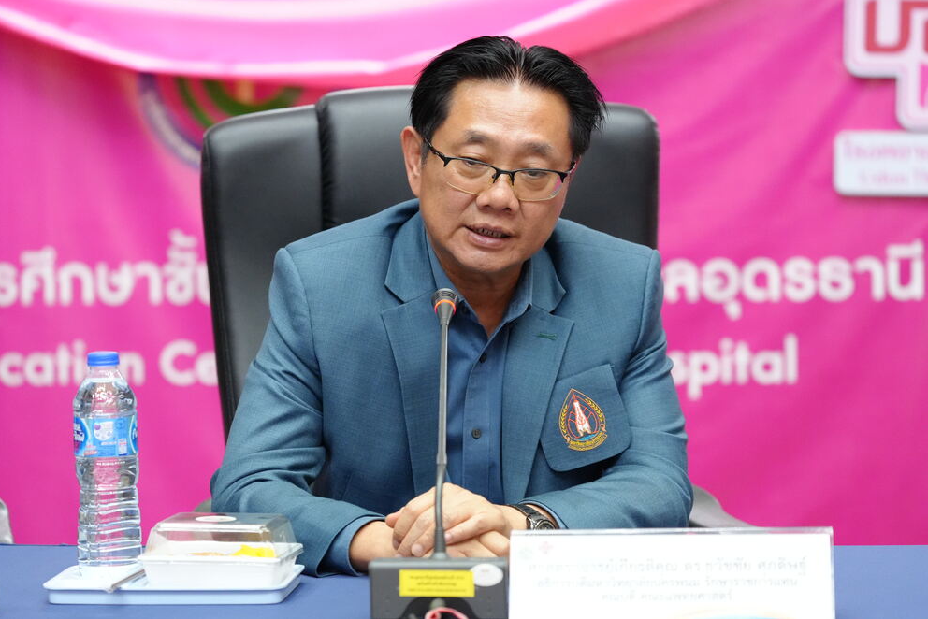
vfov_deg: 10.7
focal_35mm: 128
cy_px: 308
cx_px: 461
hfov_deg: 16.0
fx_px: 3300
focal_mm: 127
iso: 8000
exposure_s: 1/200
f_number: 4
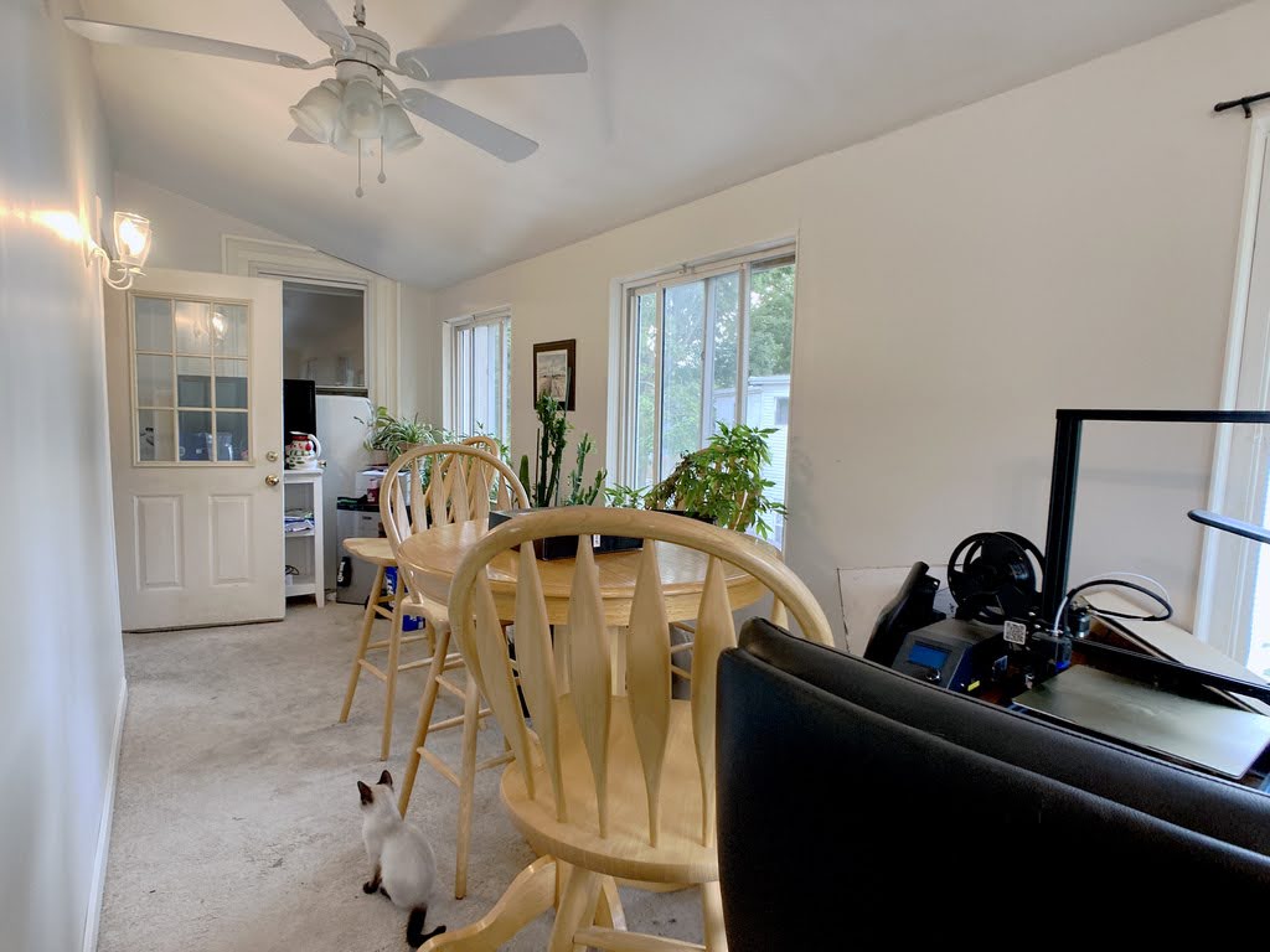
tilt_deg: -5.6
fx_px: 1027
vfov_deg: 49.7
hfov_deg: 63.4
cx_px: 635
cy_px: 476
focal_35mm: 28
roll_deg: -1.5
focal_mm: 3.99
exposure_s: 1/60
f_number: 1.8
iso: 125
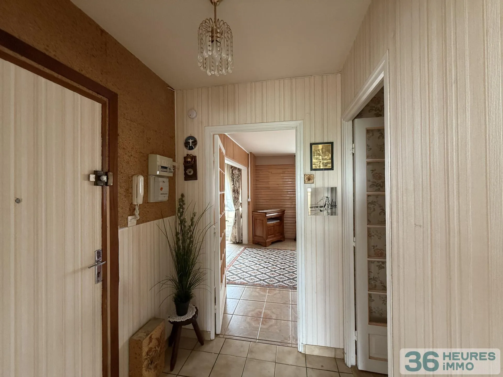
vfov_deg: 85.7
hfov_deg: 102.1
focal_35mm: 14
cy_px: 188
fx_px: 203
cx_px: 252
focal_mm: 2.22
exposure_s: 1/100
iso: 320
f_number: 2.2
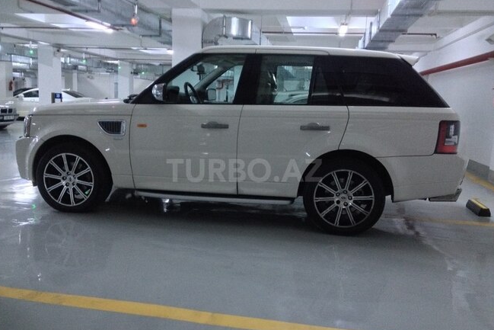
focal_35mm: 37
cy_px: 170
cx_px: 244
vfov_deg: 36.0
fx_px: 508
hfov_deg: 51.9
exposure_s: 1/17
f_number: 2.4
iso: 400
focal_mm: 4.28
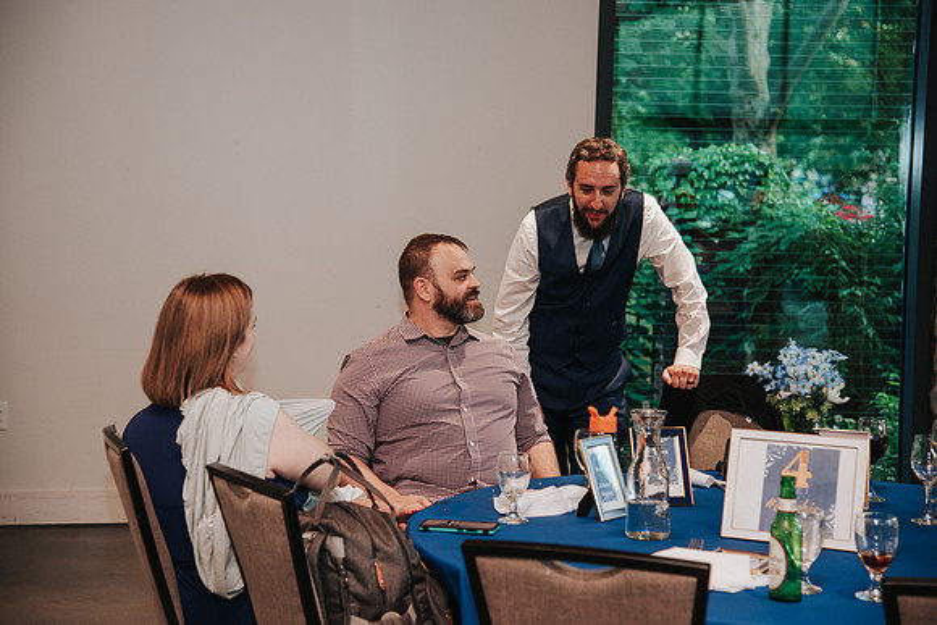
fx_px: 1992
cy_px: 283
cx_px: 475
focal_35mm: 77
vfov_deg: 17.8
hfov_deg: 26.5
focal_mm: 70
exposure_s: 1/60
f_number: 4
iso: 1000
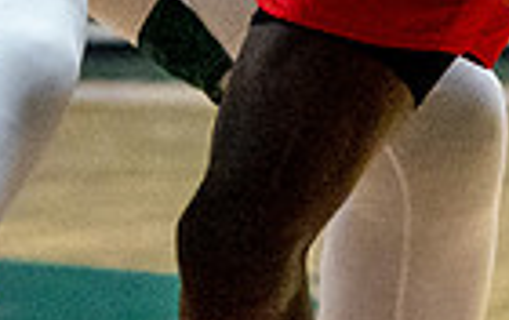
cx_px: 253
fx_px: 8170
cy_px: -361
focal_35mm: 588
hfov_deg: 3.6
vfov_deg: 2.2
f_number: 2.8
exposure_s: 1/800
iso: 1250
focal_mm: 70
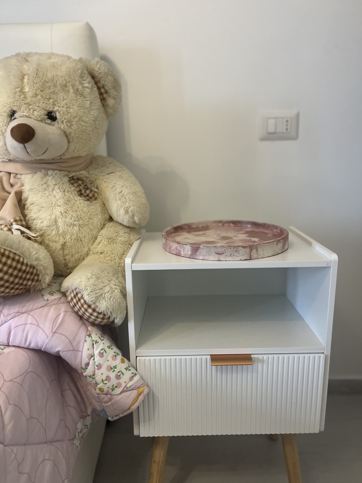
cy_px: 242
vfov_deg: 67.3
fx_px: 363
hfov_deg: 53.1
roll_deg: +1.4
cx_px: 181
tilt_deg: -13.0
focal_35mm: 26
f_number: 1.6
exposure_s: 1/50
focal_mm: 5.1
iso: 250
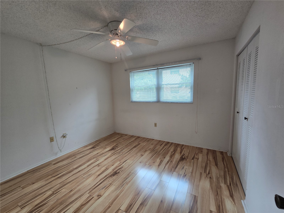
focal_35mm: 13
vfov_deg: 89.9
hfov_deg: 106.2
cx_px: 142
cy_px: 106
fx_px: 107
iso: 64
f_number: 2.2
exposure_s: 1/60
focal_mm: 2.2
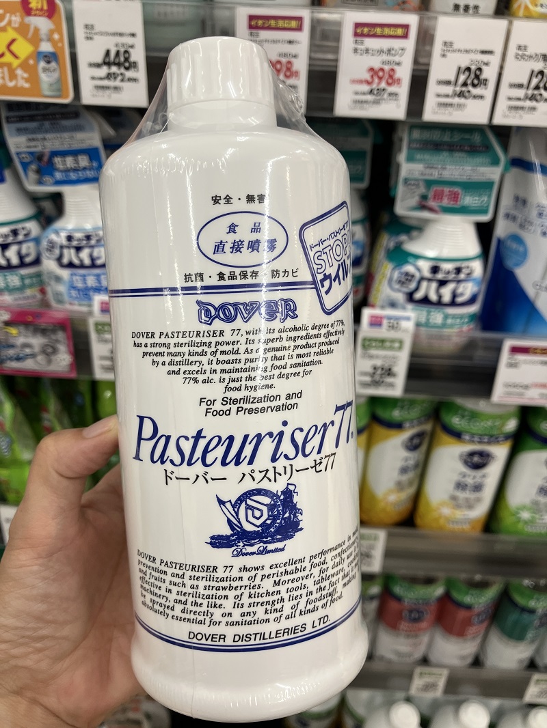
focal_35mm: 28
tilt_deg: -36.4
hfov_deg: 49.8
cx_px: 274
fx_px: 590
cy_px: 364
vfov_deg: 63.4
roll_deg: -3.1
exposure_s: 1/60
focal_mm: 3.99
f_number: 1.8
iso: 50
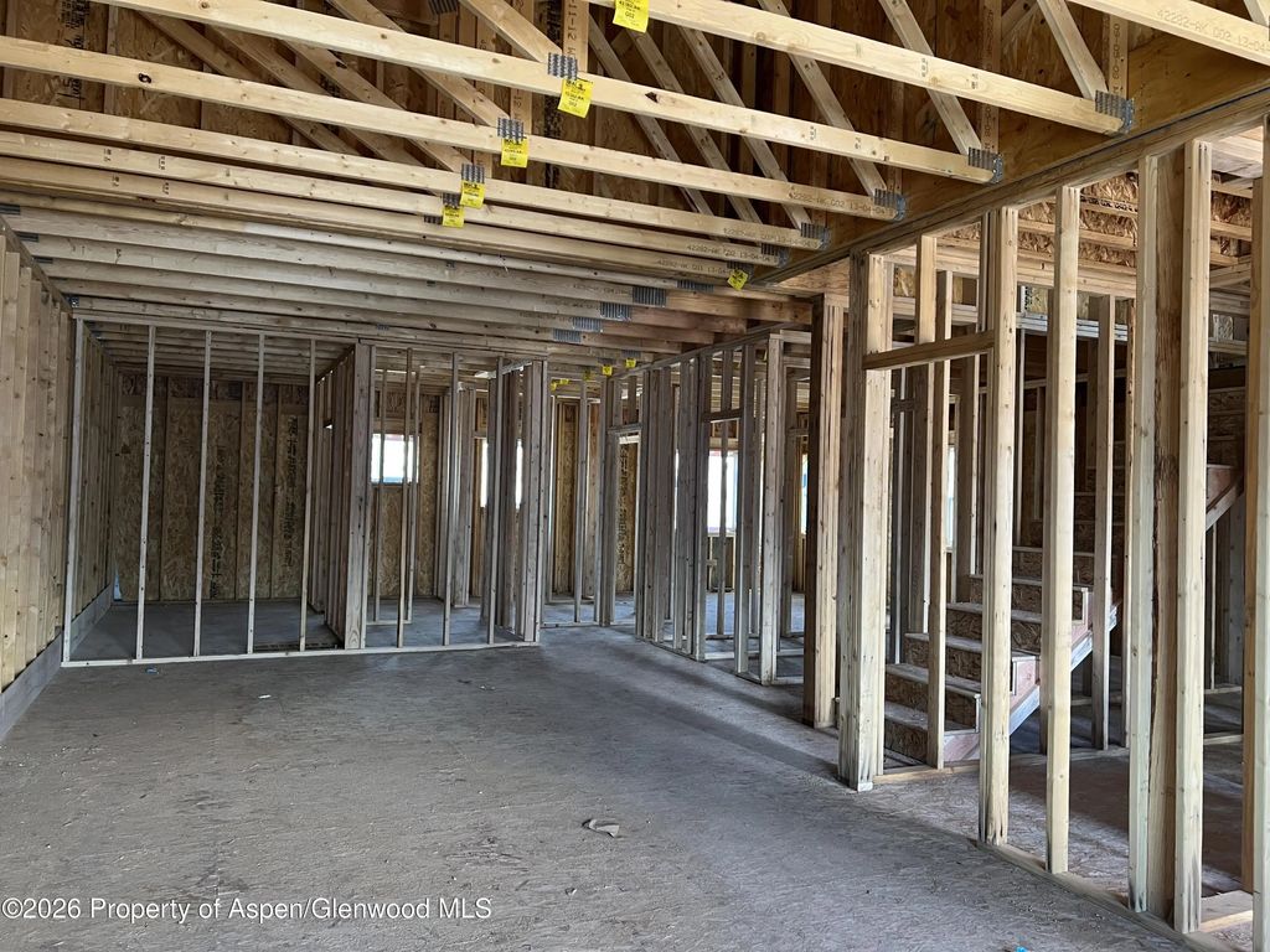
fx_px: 954
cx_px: 635
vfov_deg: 53.1
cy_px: 476
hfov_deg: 67.3
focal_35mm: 26
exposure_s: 1/60
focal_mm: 5.7
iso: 200
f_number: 1.5
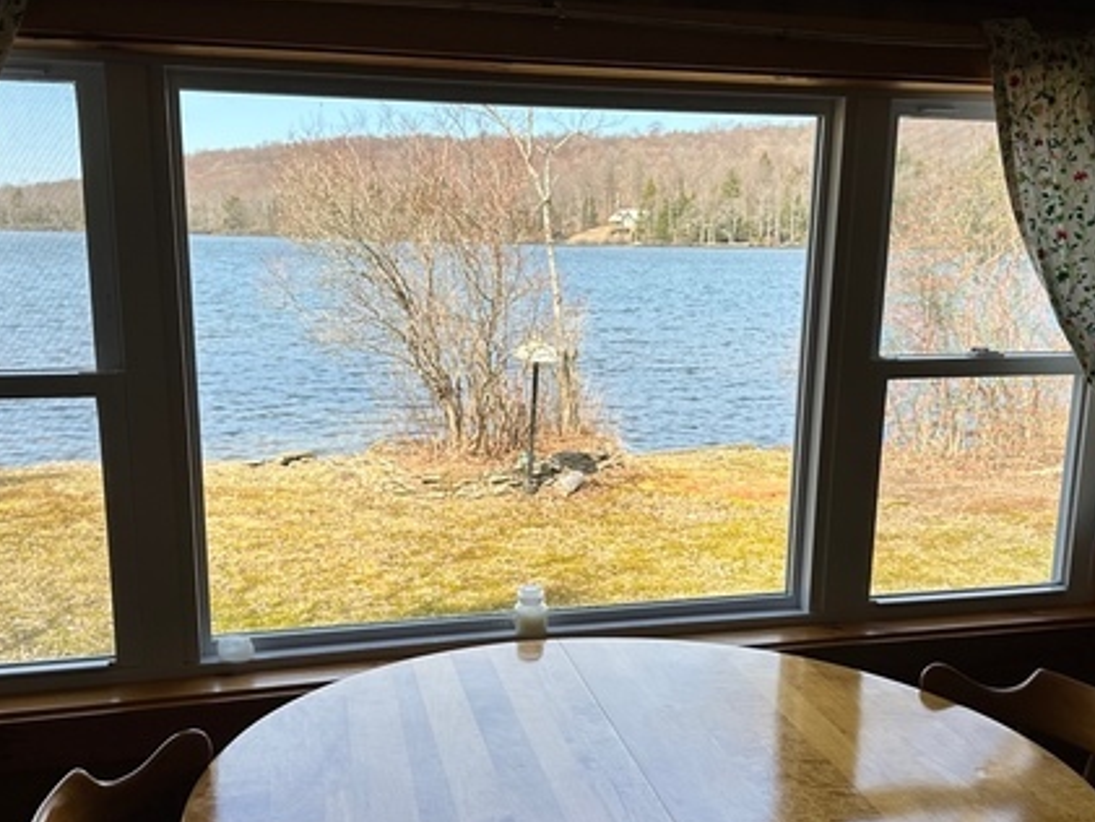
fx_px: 1202
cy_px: 507
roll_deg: -1.8
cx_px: 548
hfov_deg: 49.0
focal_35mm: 38
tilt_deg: -12.3
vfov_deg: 37.5
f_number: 1.78
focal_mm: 6.86
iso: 80
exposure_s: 1/1072
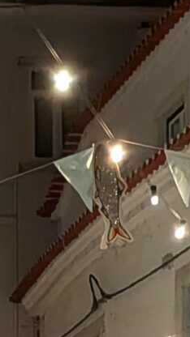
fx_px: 1442
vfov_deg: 12.5
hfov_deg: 7.5
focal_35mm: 161
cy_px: 560
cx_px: 12
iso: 828
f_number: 1.7
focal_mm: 4.53
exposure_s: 1/72.5
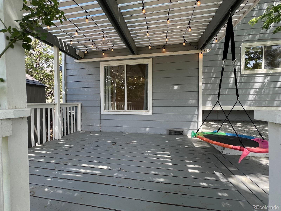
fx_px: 106
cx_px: 140
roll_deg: +0.0
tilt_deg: -2.6
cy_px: 106
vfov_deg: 89.9
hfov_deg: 106.2
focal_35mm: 13
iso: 32
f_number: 1.8
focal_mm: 1.57
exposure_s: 1/178
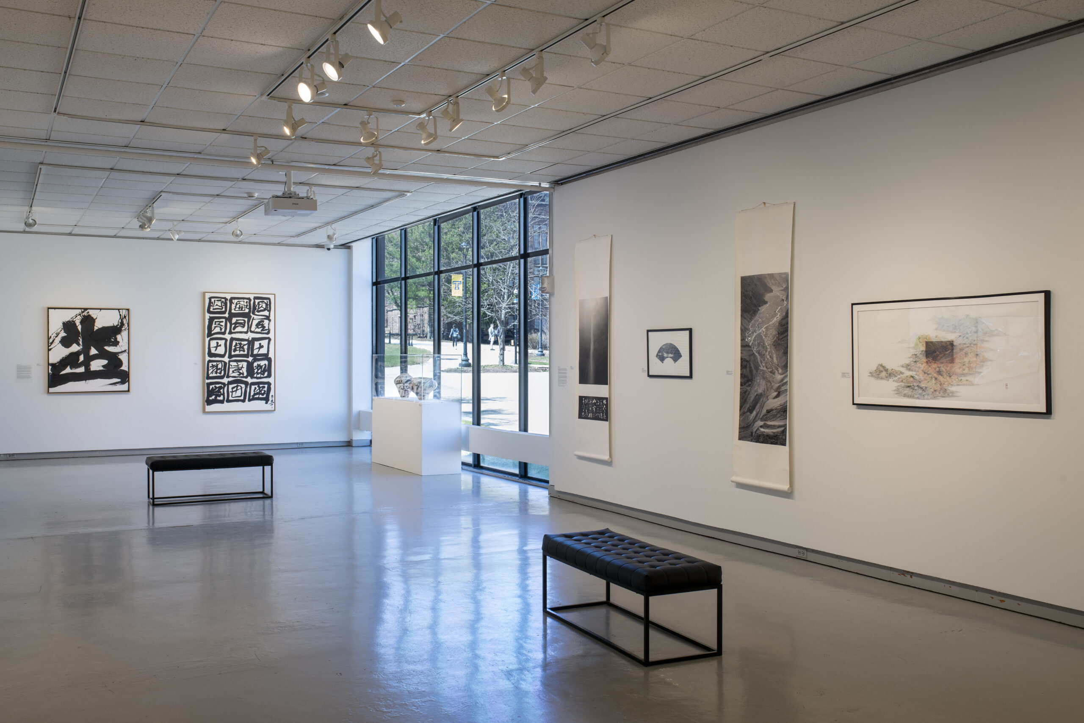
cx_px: 542
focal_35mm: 35
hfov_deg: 54.4
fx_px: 1054
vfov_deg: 37.9
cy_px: 362
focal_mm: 35
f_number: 13
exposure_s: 1/8
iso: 100
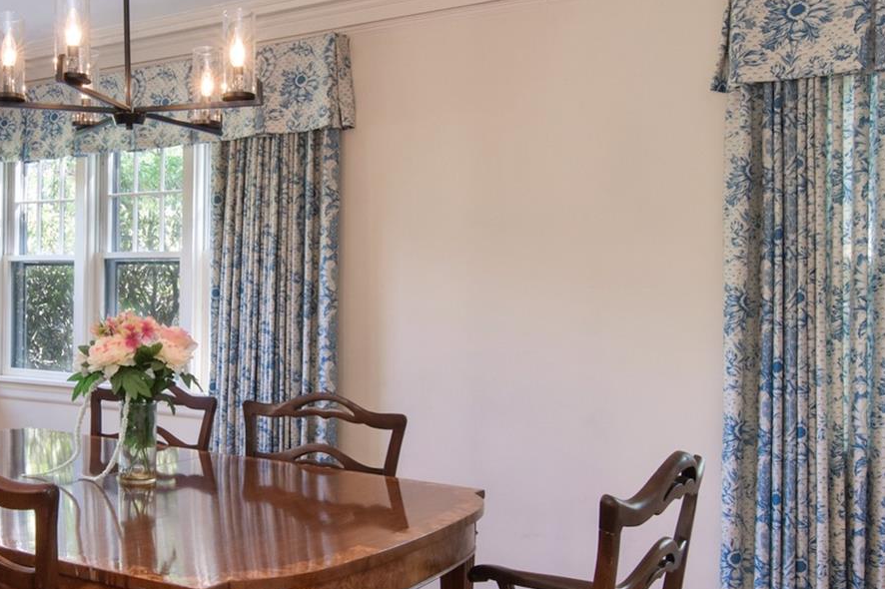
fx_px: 938
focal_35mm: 38
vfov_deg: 34.9
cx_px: 211
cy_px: 310
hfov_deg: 48.4
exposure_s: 1/25
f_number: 10
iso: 640
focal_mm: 11
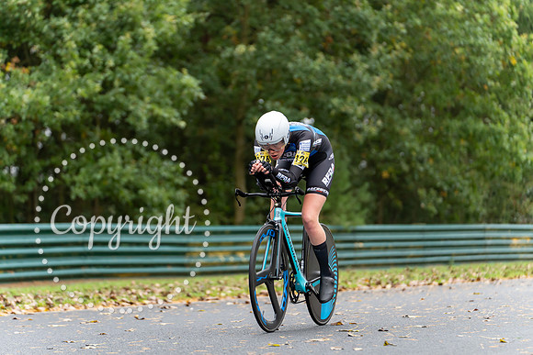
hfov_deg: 15.2
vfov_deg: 10.2
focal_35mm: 135
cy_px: 178
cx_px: 266
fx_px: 1999
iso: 1000
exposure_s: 1/1000
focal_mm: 135
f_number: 2.8
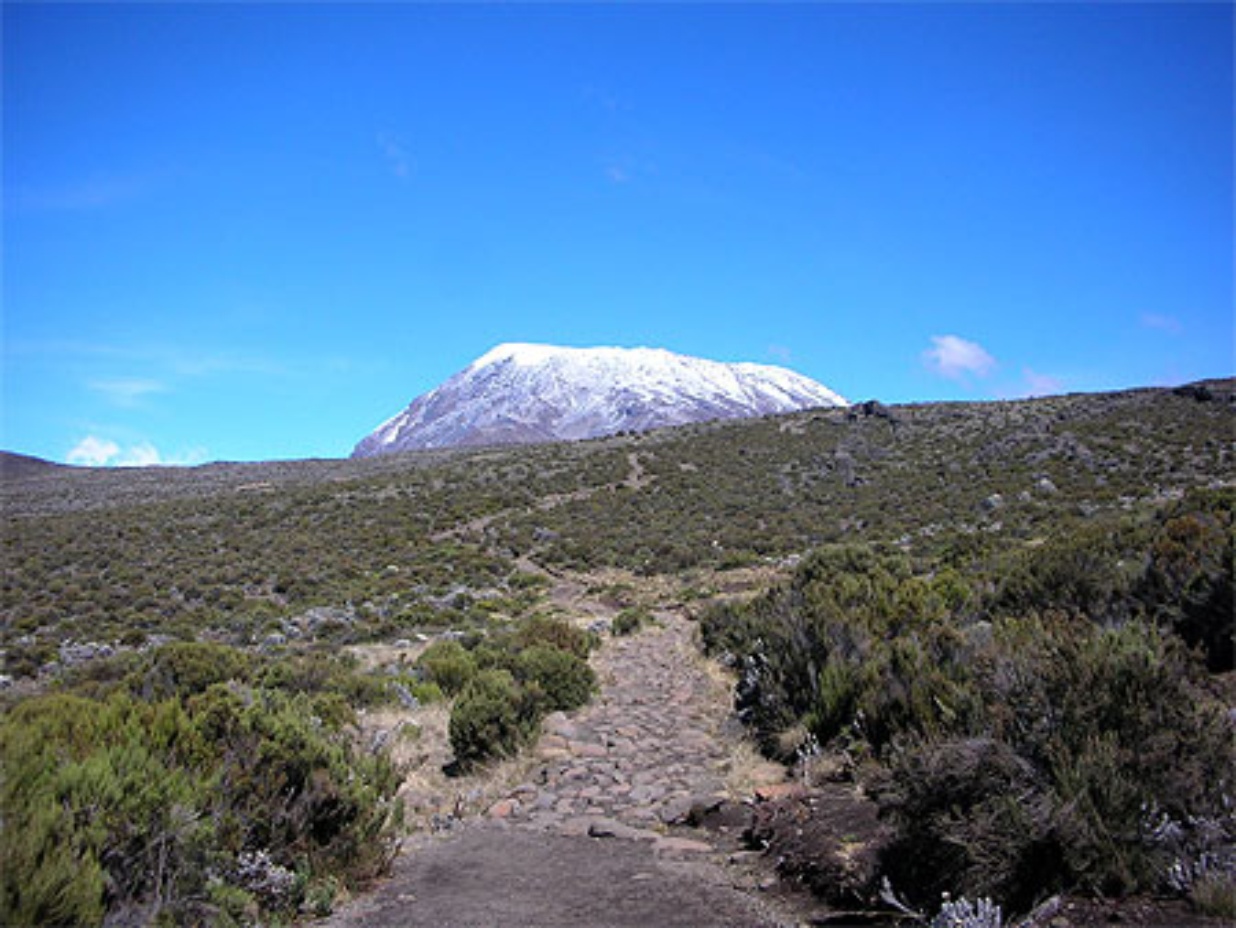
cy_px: 464
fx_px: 1250
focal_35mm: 35
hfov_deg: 52.6
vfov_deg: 40.7
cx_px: 618
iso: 50
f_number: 8.5
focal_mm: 5.8
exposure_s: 1/101
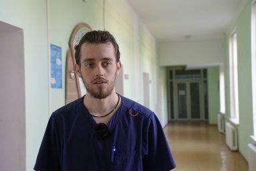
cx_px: 123
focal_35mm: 44
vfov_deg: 30.5
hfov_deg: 44.5
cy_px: 86
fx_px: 313
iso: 1000
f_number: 4
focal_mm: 42
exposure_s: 1/160
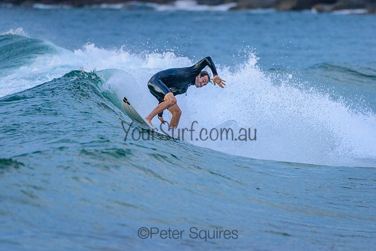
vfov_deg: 2.2
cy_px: 105
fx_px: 6405
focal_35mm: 613
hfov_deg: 3.4
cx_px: 162
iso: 1800
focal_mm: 500
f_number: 5.6
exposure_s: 1/2000
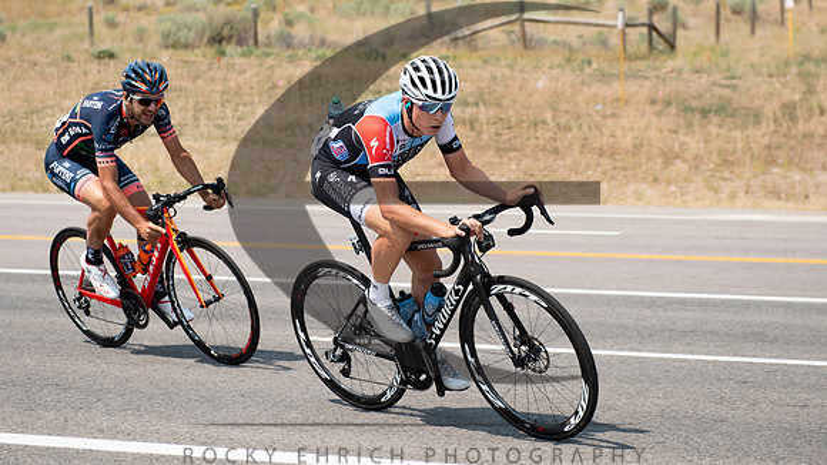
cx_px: 398
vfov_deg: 13.1
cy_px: 164
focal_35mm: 92
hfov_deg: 23.1
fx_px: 2026
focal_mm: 70
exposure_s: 1/1250
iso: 100
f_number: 4
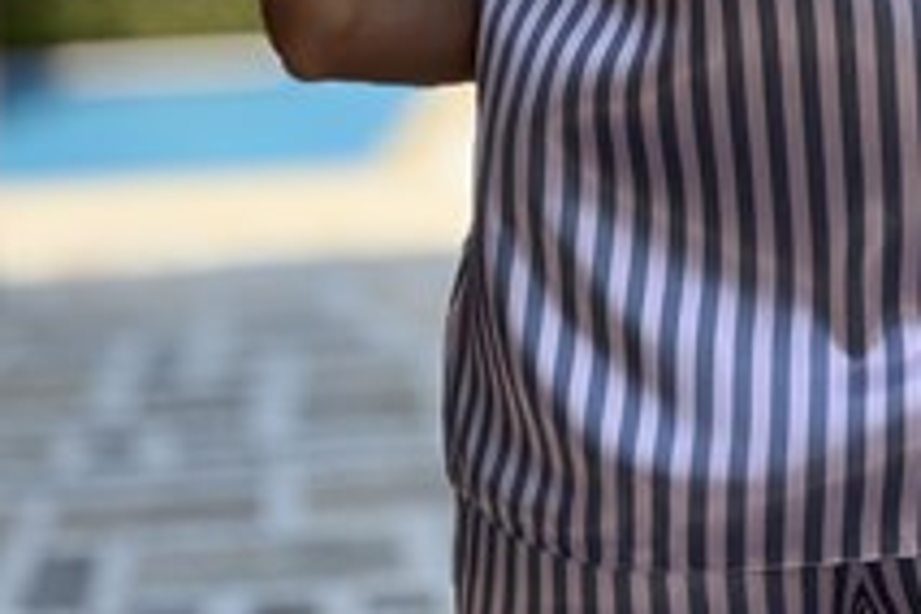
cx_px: 726
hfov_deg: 25.6
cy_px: -158
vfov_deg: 16.6
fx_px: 1995
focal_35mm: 78
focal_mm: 2.71
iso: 32
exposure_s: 1/767
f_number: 1.9
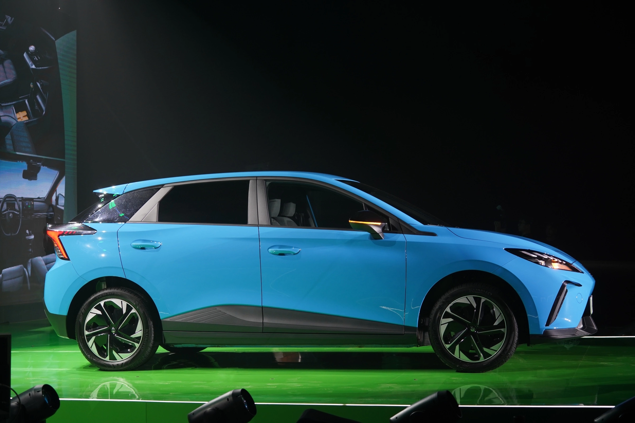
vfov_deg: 19.5
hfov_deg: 28.8
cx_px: 318
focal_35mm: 70
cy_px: 212
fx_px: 1235
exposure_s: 1/200
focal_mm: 70
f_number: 4
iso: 800
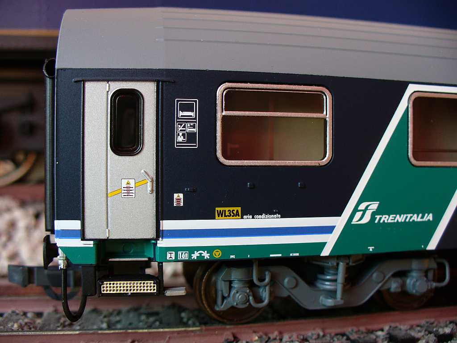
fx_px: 488
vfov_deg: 38.7
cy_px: 172
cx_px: 228
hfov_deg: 50.1
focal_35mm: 37
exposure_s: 1/50
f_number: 2.8
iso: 100
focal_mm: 6.1
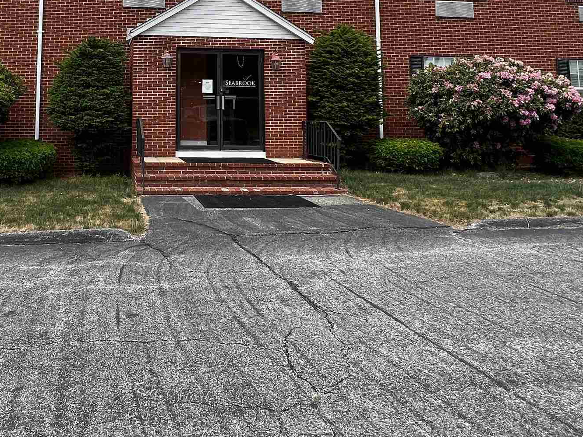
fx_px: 505
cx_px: 152
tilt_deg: +6.5
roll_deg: -0.2
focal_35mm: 30
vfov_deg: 42.9
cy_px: 44
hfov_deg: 57.2
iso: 32
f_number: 1.8
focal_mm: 1.57
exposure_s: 1/548
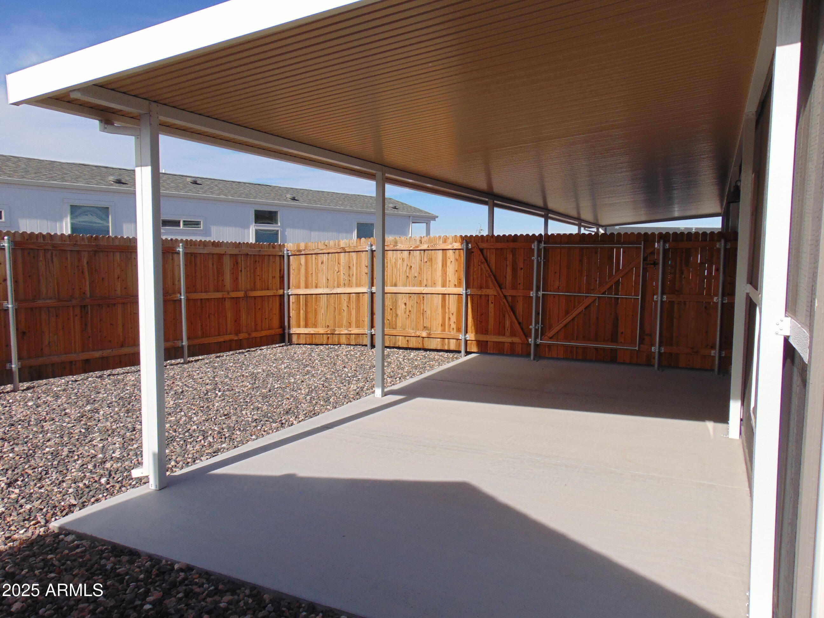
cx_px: 412
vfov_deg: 54.9
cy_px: 309
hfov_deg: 69.4
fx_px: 595
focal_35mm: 25
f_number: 7.7
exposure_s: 1/320
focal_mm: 4.5
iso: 80
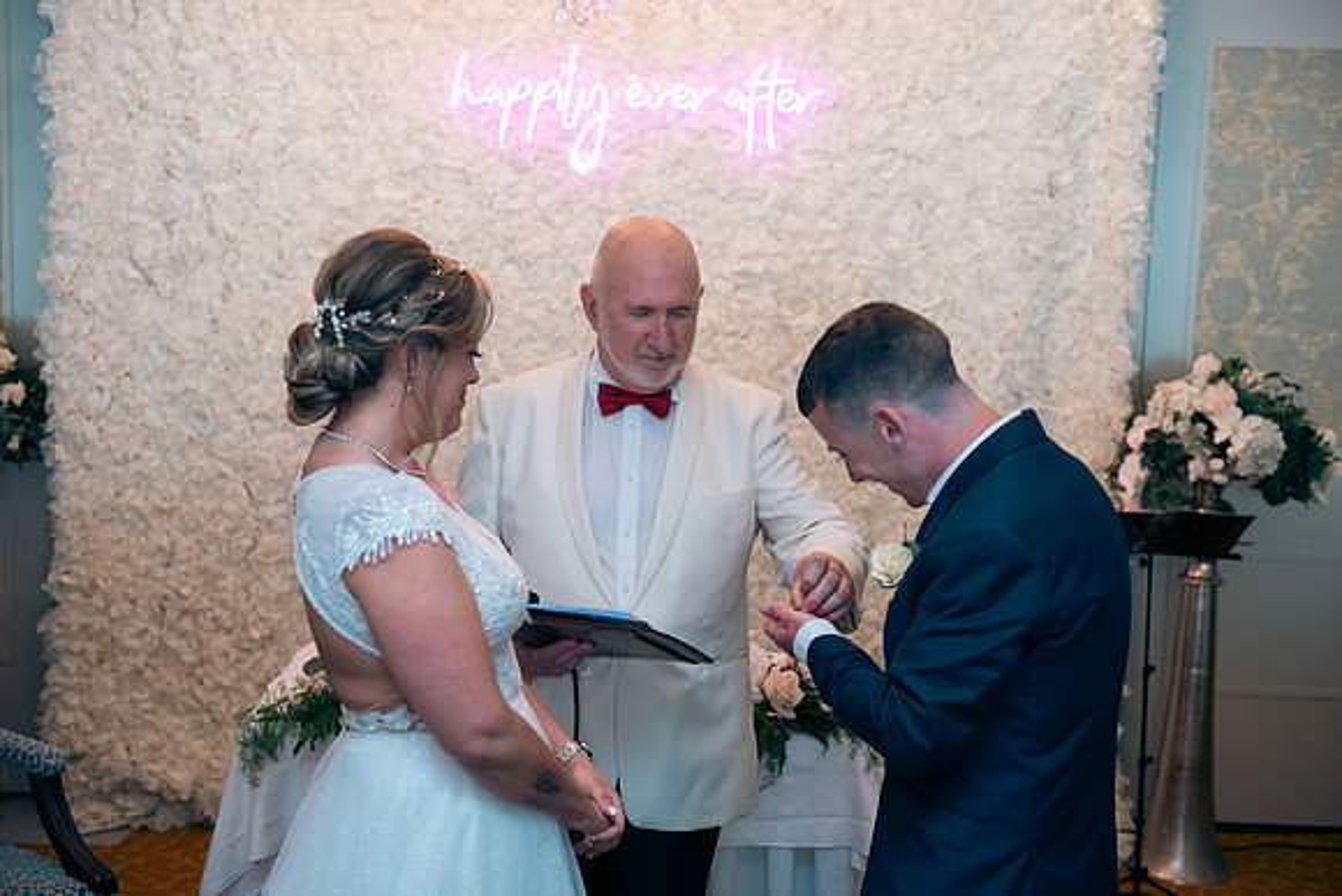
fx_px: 1790
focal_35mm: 48
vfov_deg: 28.1
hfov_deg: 41.1
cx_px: 671
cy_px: 448
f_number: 3.5
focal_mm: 48
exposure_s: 1/160
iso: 640
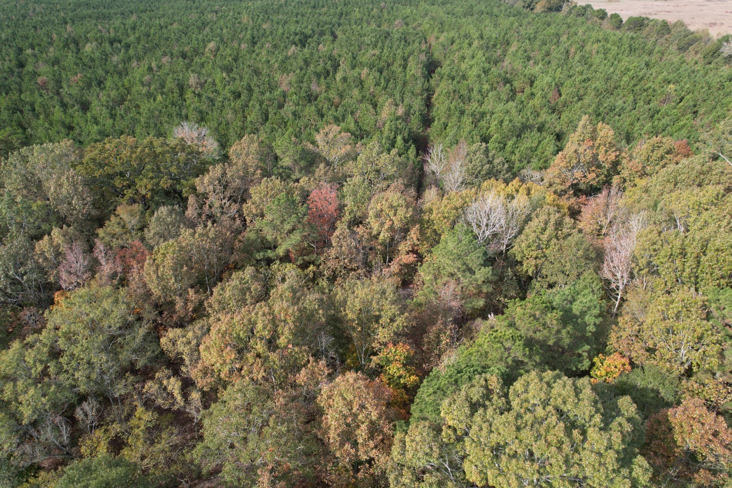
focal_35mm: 22
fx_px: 447
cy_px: 244
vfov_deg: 57.2
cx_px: 366
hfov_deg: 78.6
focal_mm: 8.38
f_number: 2.8
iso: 110
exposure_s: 1/500
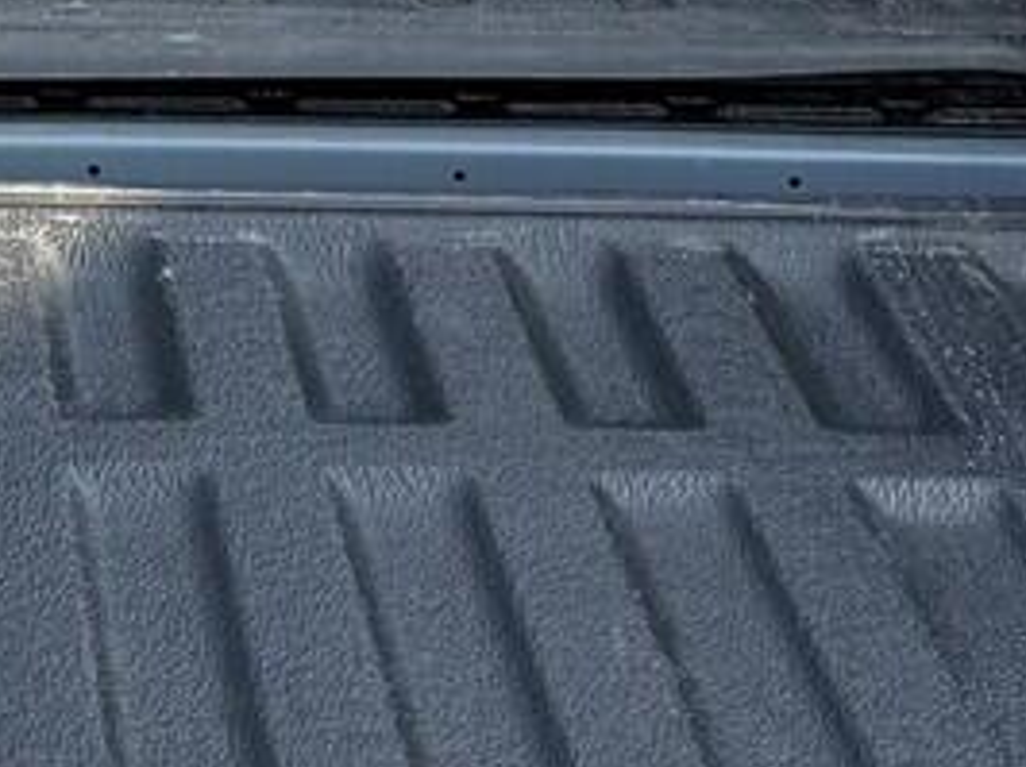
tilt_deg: -16.5
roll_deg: -0.7
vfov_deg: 10.9
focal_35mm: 130
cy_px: -474
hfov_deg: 14.6
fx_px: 3850
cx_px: -270
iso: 80
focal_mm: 6.76
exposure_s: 1/822
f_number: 1.78
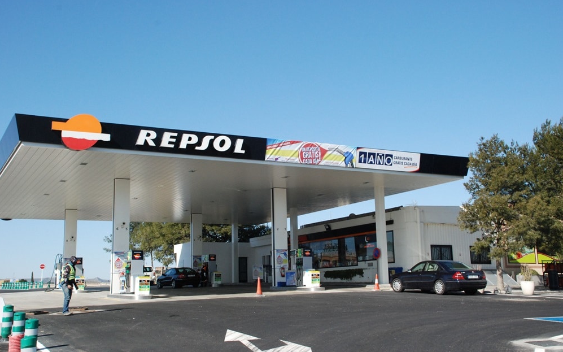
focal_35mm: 43
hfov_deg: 46.2
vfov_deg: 29.9
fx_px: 660
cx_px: 281
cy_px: 176
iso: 640
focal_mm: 28
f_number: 11
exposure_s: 1/500
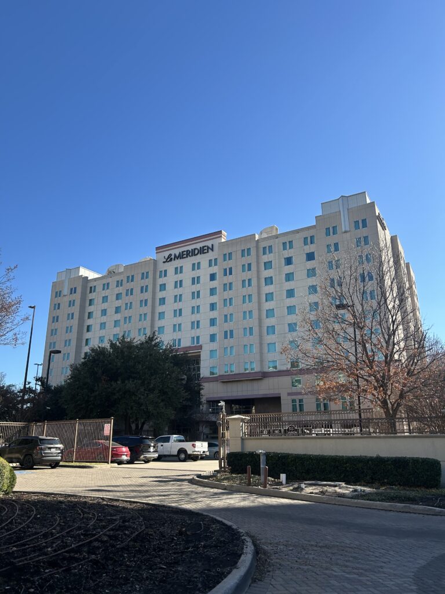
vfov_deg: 67.3
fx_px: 446
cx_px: 222
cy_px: 297
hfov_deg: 53.1
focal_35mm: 26
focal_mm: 5.7
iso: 50
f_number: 1.5
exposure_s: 1/2353
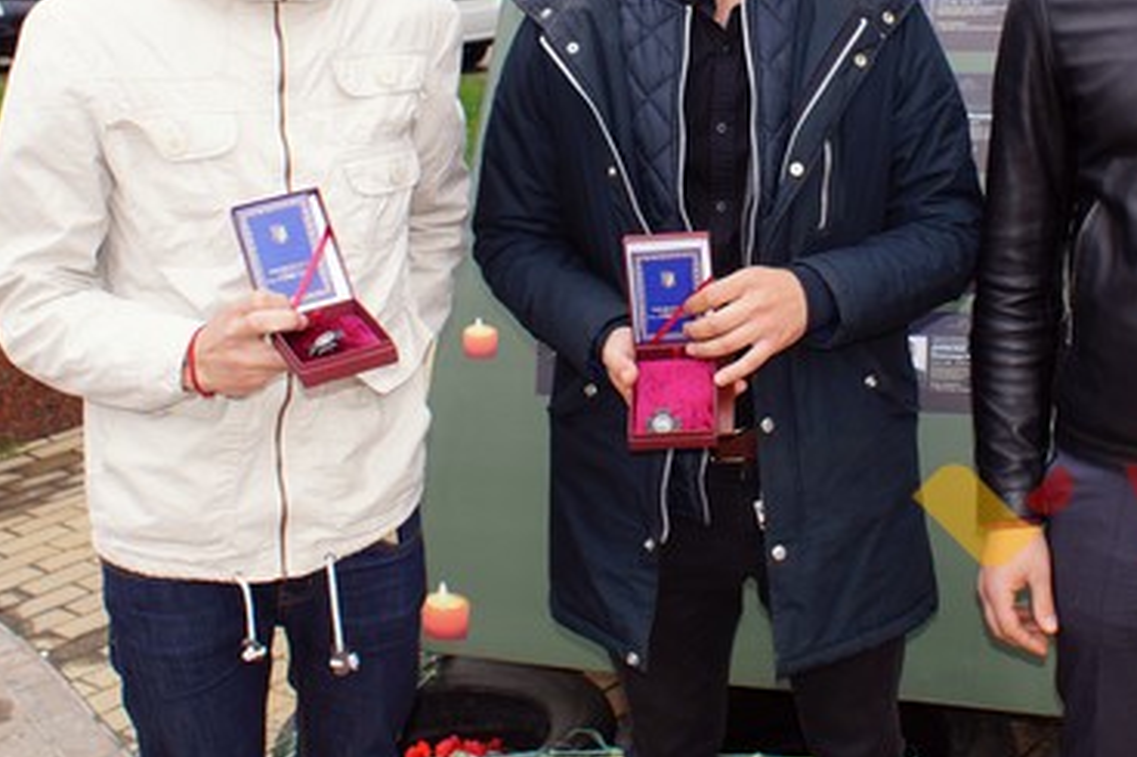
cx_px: 726
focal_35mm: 57
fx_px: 1799
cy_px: 97
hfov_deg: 34.8
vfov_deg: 23.2
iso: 100
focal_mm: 20
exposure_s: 1/80
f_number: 6.3
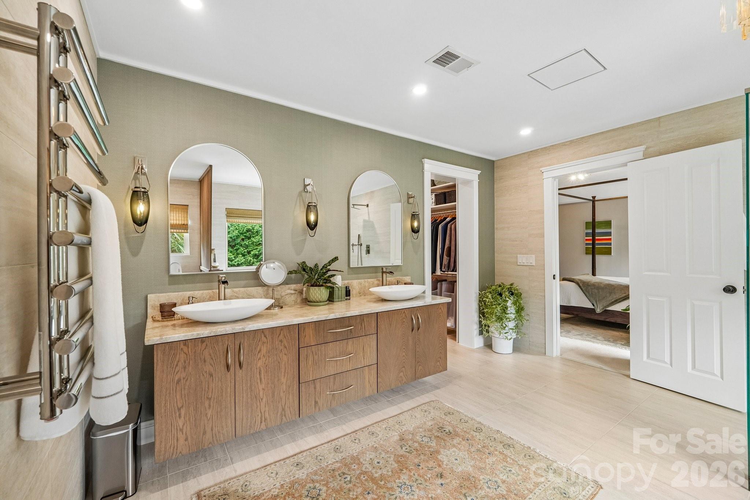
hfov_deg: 100.4
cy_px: 250
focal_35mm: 15
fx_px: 312
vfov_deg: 77.3
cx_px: 375
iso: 400
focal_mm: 10
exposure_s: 1/8
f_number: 8
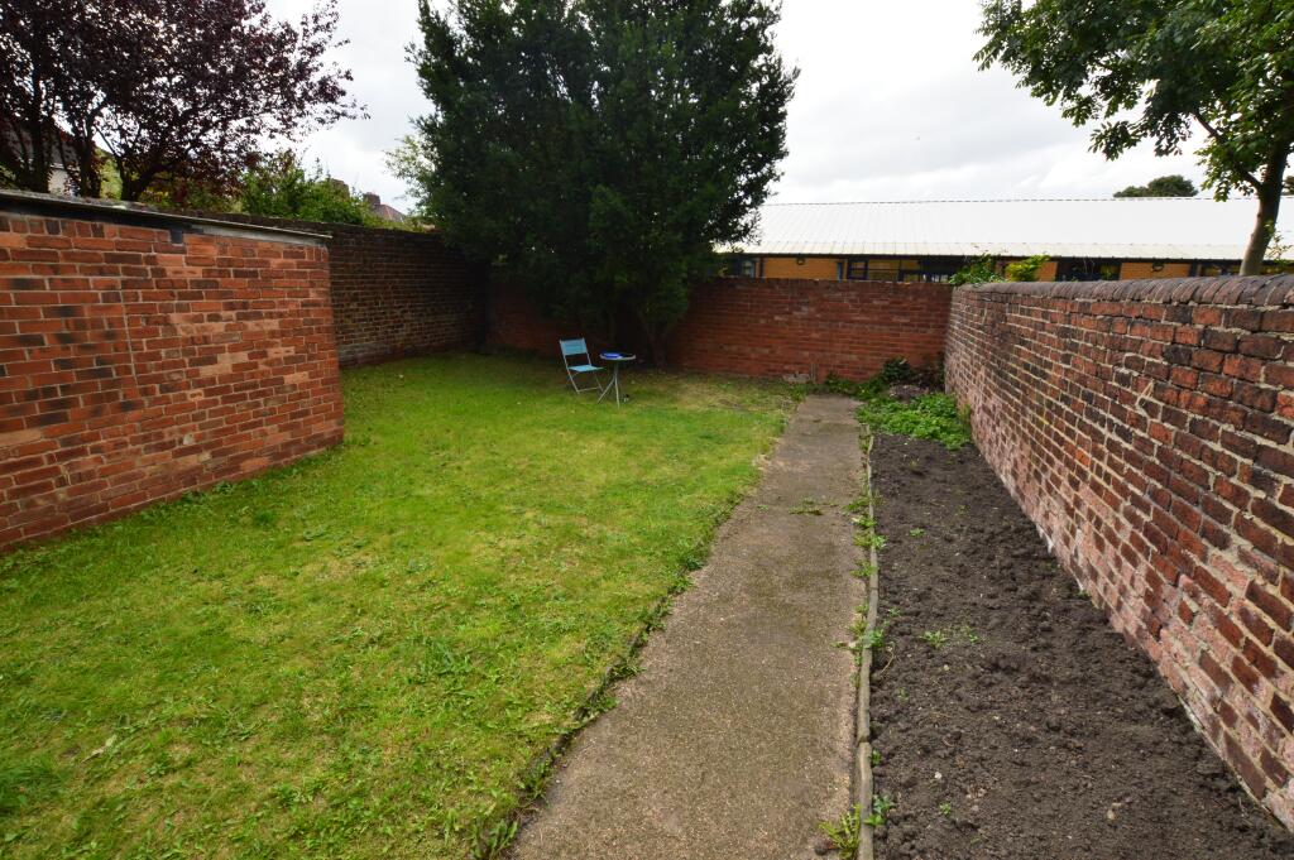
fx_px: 539
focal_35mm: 15
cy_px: 430
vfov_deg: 77.2
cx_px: 647
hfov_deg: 100.4
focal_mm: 10
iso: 400
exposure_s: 1/160
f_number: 11
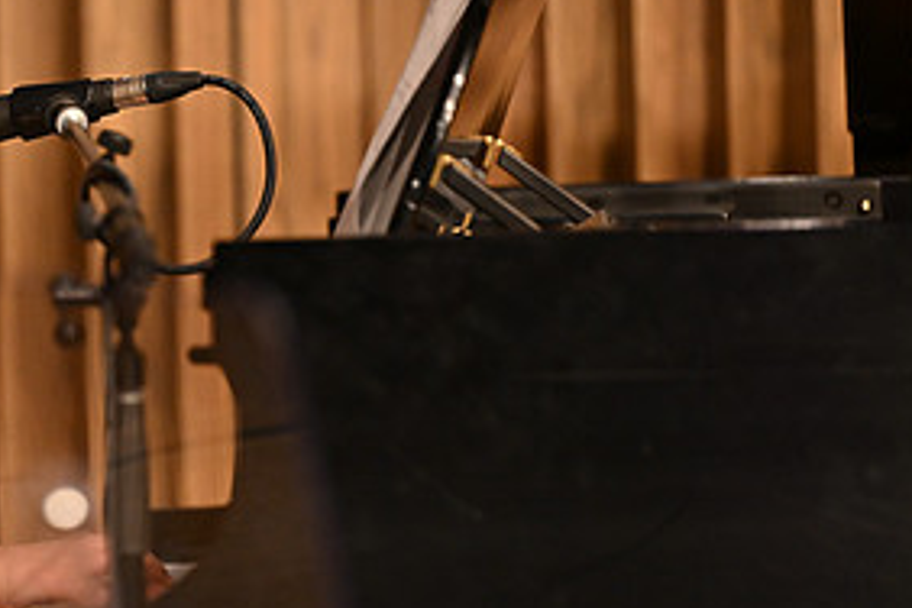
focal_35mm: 412
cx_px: 74
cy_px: 296
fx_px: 10437
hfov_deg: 5.0
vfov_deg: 3.3
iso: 3200
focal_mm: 200
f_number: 2.8
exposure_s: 1/400
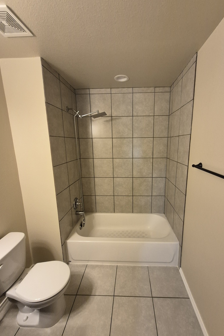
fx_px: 131
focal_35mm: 14
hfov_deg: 80.7
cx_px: 128
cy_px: 168
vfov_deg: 104.3
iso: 400
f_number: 2.2
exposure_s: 1/60
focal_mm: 1.74
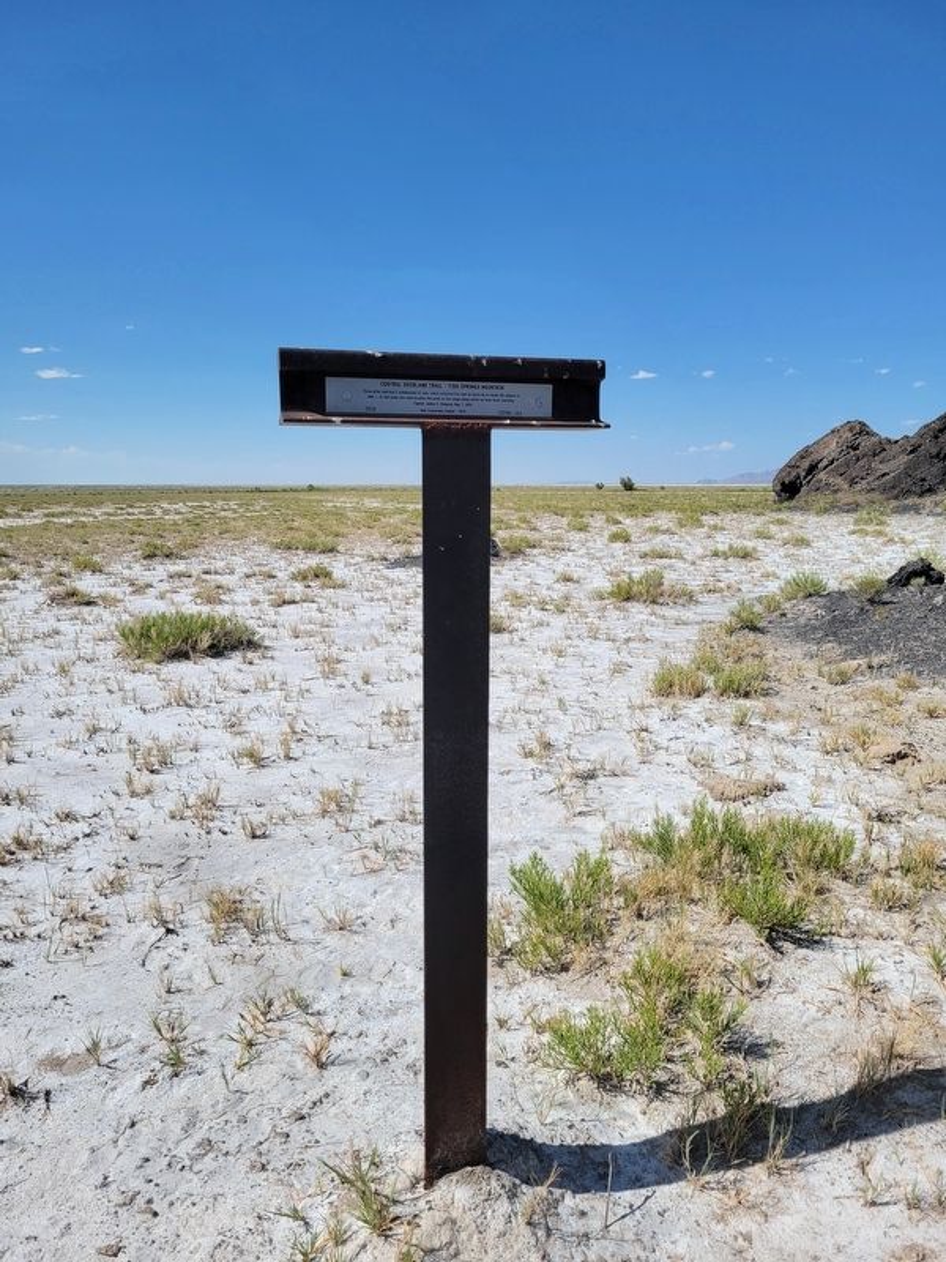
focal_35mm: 26
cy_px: 631
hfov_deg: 53.1
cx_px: 473
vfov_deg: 67.3
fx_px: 947
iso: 40
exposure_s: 1/5300
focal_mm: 5.4
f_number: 1.8
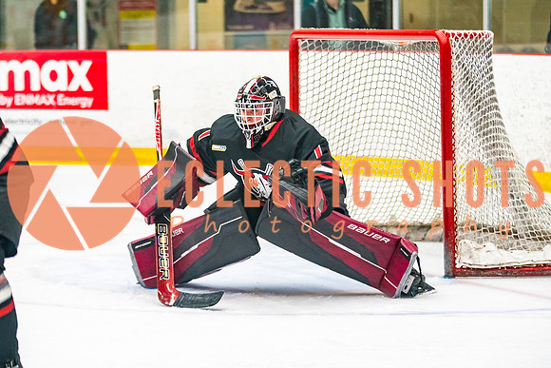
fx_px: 2629
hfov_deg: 12.0
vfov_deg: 8.0
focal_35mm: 172
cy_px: 176
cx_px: 284
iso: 3200
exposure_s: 1/640
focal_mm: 120
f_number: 2.8
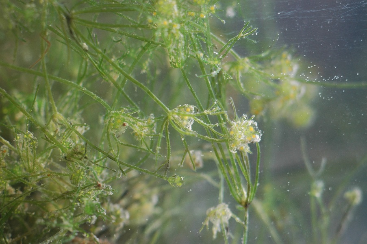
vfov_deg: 9.1
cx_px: 184
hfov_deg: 13.7
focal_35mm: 150
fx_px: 1527
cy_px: 122
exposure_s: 1/125
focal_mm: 100
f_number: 5
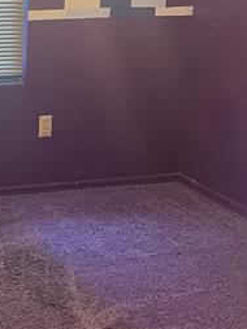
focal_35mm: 79
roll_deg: +0.0
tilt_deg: -13.3
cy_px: 109
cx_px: -72
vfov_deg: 24.6
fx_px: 751
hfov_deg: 17.5
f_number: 1.6
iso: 250
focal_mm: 5.1
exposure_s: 1/60
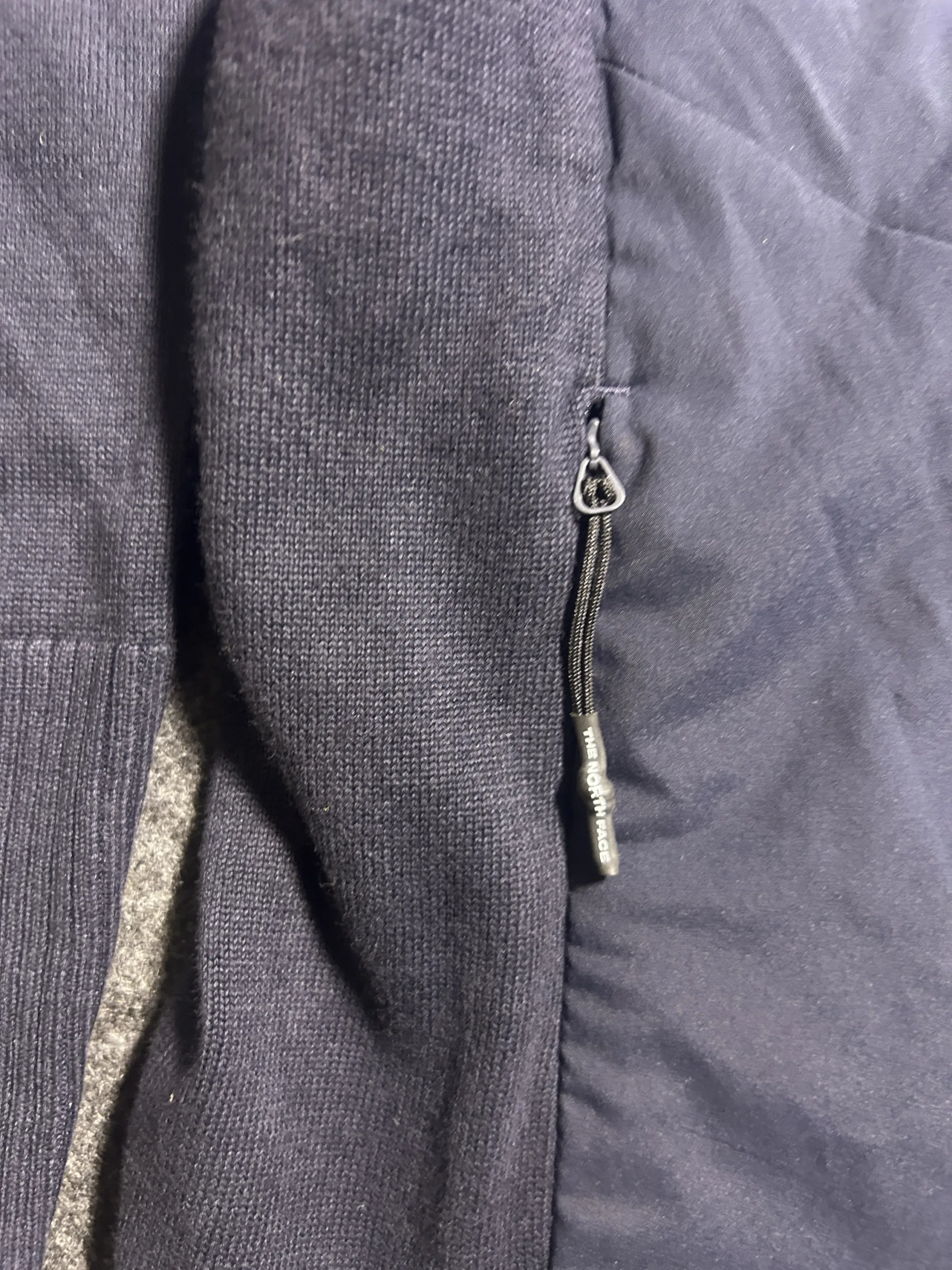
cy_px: 635
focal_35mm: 26
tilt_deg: -65.3
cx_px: 476
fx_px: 953
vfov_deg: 67.3
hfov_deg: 53.1
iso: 500
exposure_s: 1/25
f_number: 1.5
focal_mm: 5.7
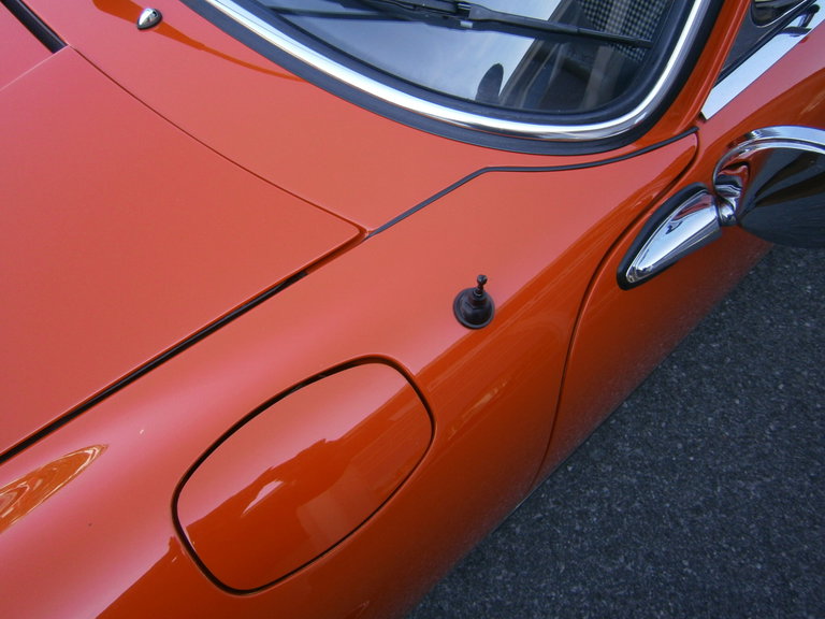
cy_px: 310
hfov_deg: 67.3
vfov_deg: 53.1
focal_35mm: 26
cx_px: 412
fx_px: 620
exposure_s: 1/250
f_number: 2.8
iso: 80
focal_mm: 4.7
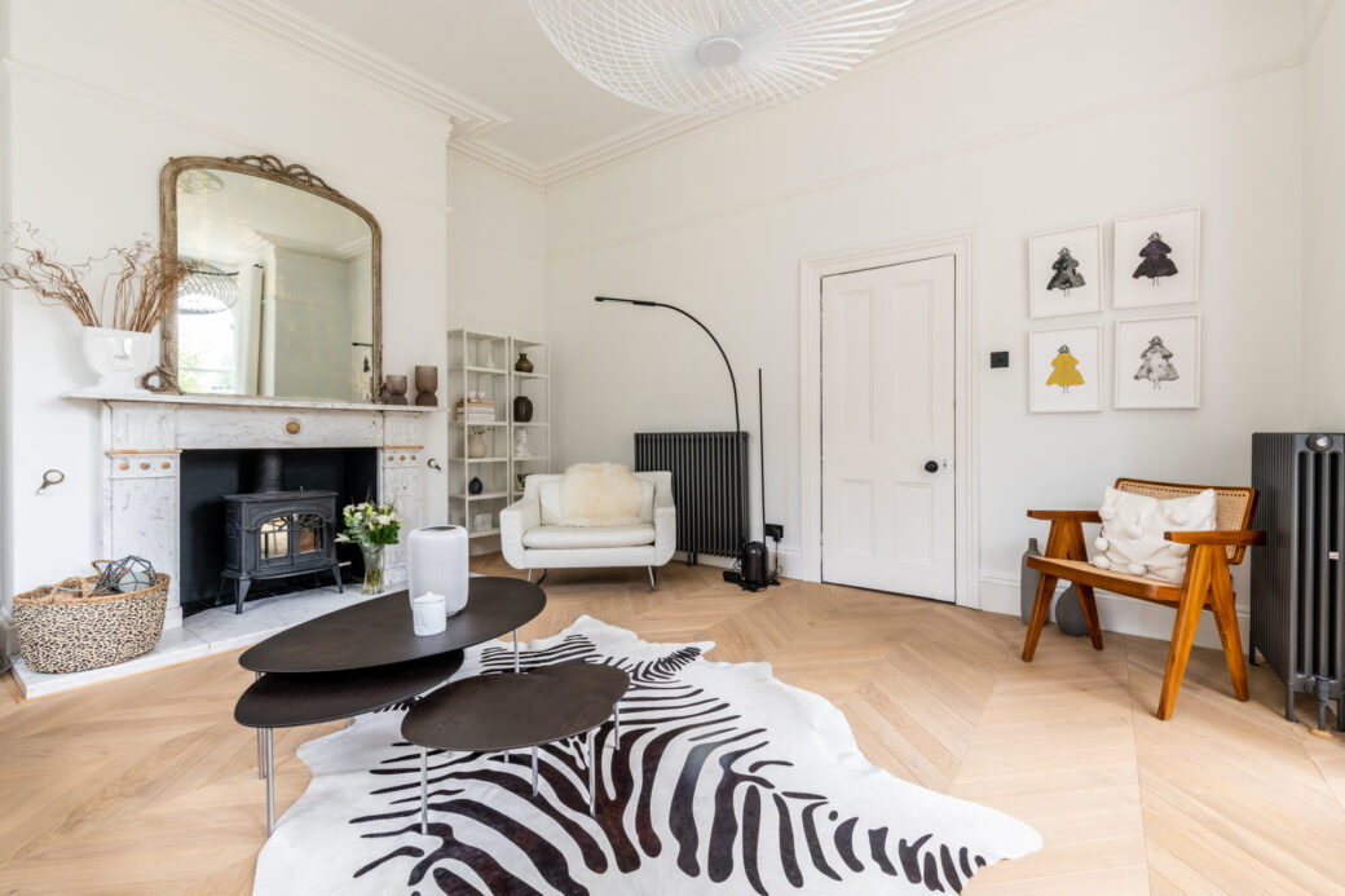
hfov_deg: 100.4
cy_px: 448
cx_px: 672
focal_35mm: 15
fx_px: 560
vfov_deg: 77.3
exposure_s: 1/10
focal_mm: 15
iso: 400
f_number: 8
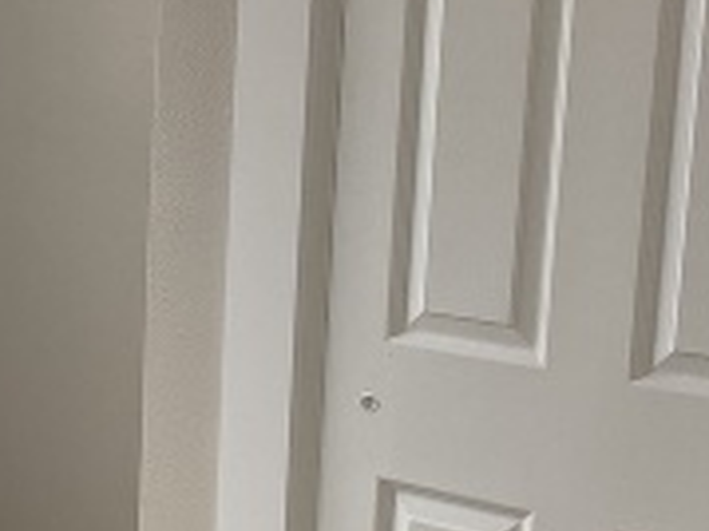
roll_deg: +0.2
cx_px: -297
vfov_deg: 15.9
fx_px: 1904
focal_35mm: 93
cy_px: 289
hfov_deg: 19.0
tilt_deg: -9.7
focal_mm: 4.25
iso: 80
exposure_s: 1/121
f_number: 1.8
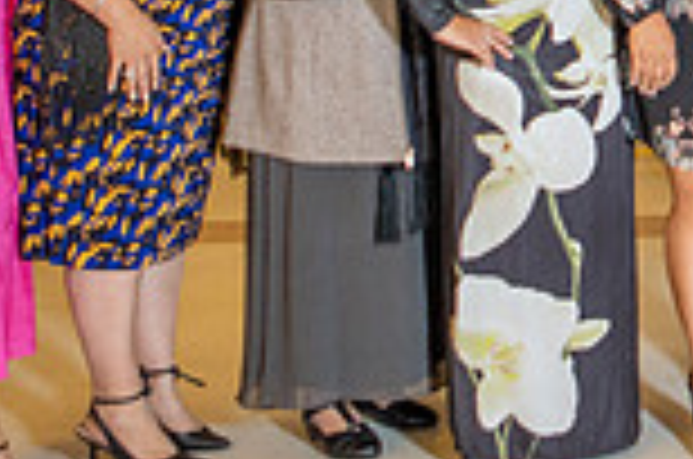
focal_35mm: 102
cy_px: -196
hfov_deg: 18.3
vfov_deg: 12.8
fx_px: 1959
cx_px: 968
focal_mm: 27
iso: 800
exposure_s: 1/125
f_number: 2.8
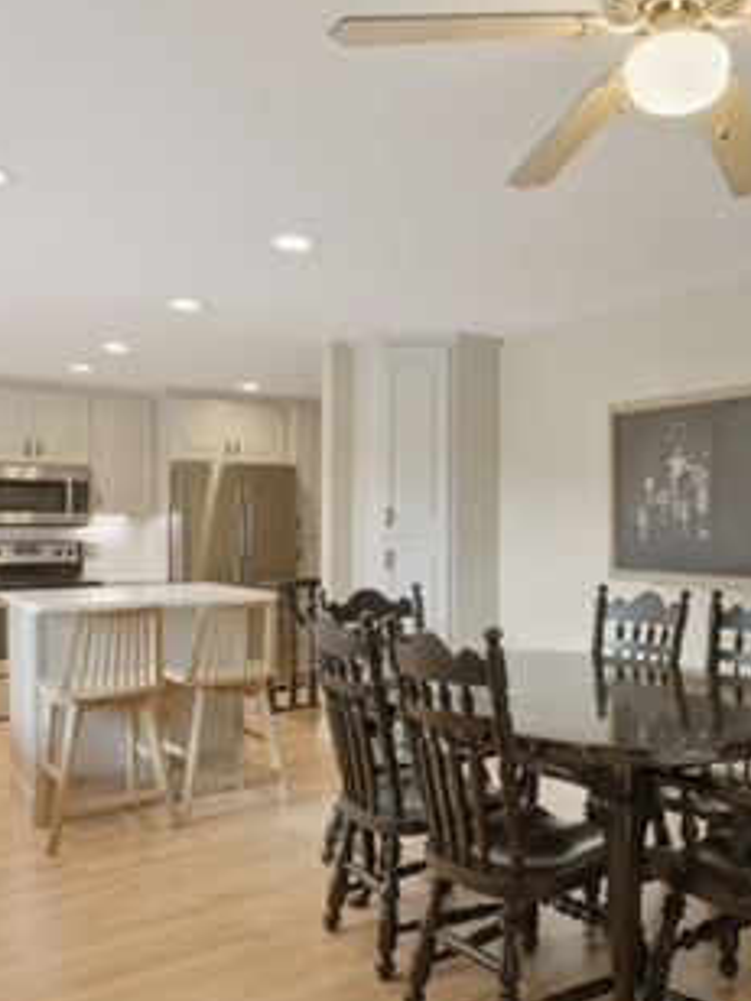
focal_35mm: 28
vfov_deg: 62.6
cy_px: 624
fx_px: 810
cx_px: 556
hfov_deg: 48.0
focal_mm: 14
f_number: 9
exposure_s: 1/4
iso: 100
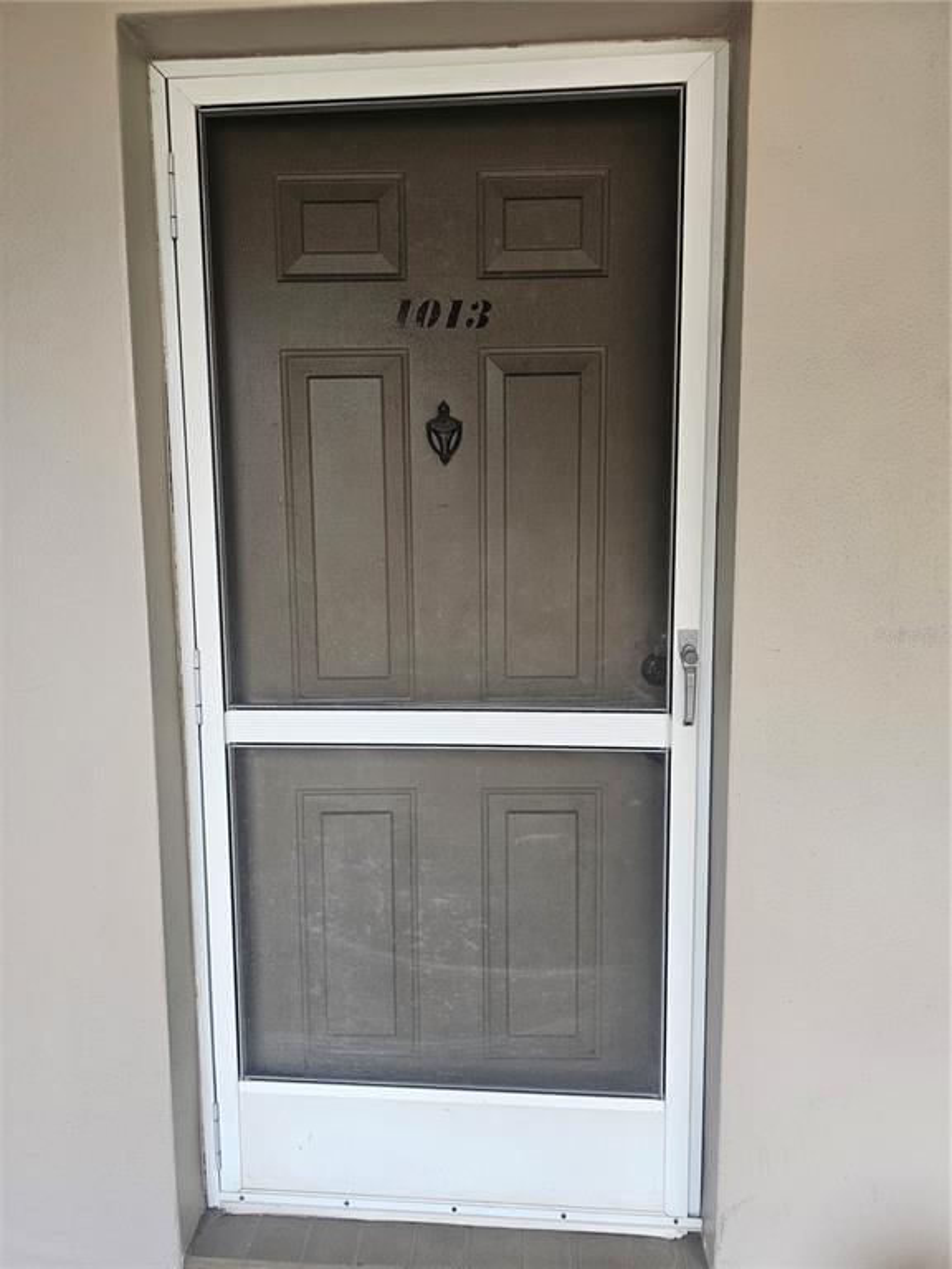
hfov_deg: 58.9
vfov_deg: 73.9
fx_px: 843
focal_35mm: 23
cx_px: 476
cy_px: 634
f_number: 1.7
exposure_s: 1/359
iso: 250
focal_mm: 6.3
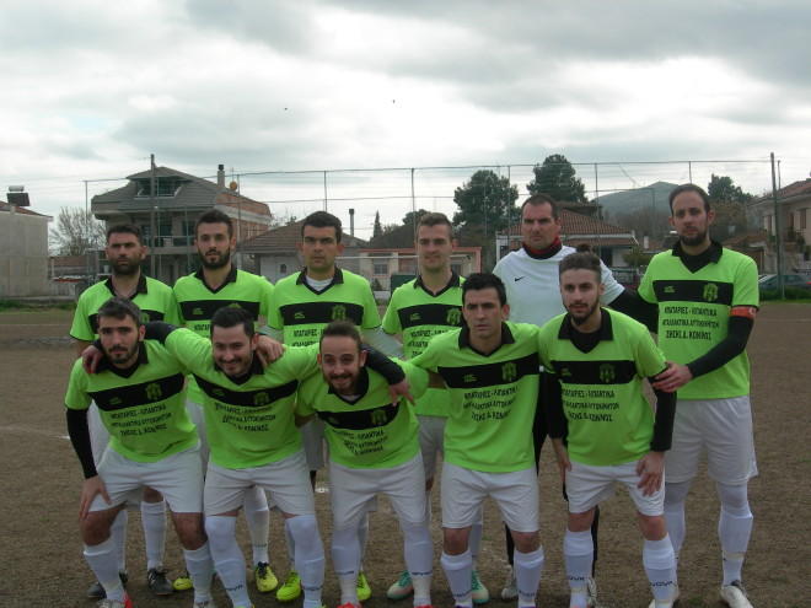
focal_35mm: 41
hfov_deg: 45.8
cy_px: 304
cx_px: 406
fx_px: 961
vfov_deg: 35.1
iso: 50
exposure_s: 1/336
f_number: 4.9
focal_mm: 8.5
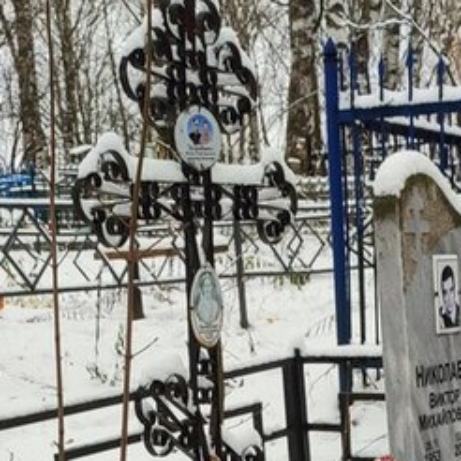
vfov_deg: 17.3
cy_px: 654
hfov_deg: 18.7
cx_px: 367
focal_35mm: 92
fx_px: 1386
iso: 88
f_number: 1.9
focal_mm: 6.04
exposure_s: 1/100
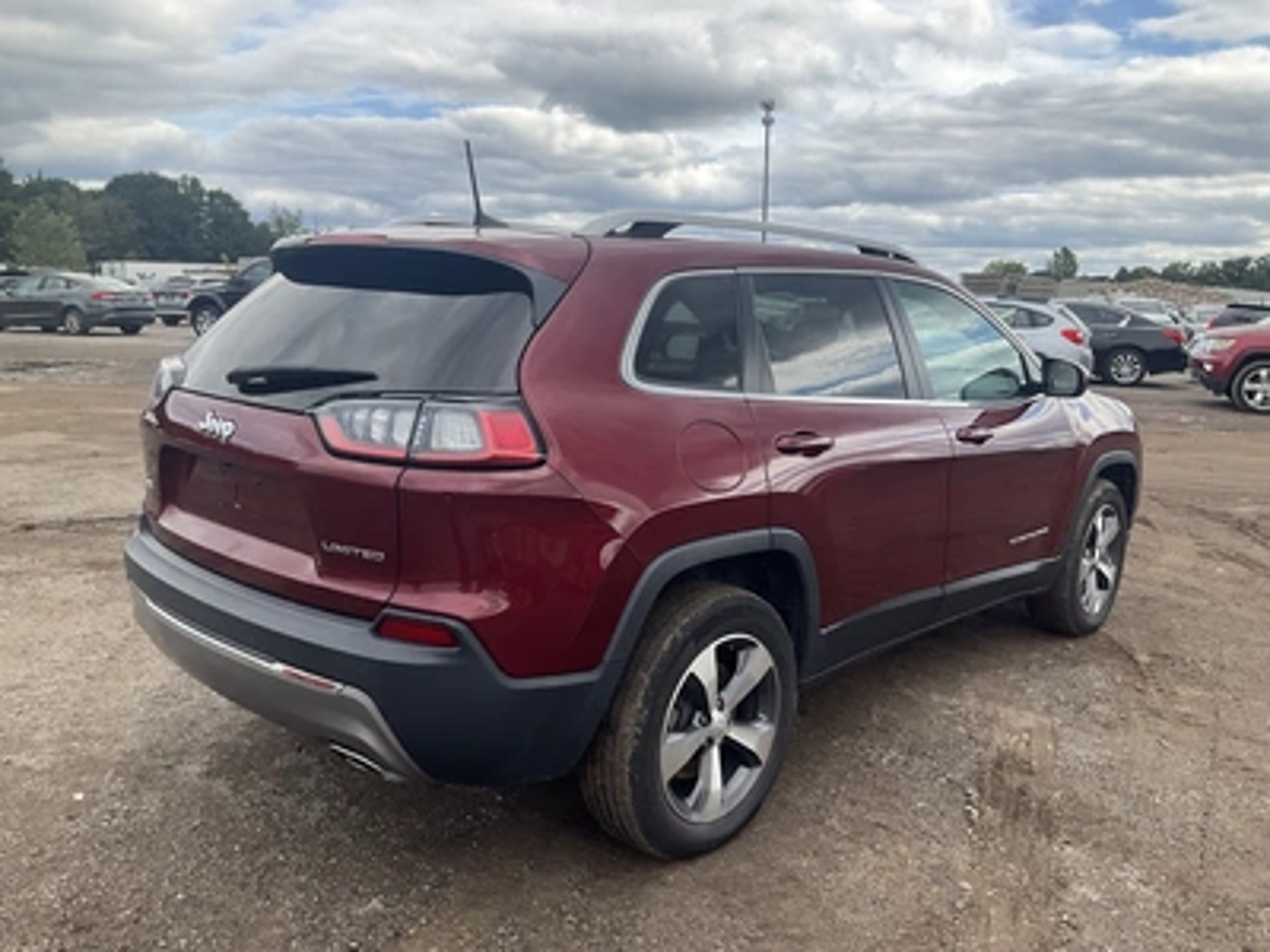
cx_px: 635
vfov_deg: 48.2
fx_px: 1064
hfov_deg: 61.7
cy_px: 476
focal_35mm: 29
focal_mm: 3
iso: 25
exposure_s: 1/1035
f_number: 1.8
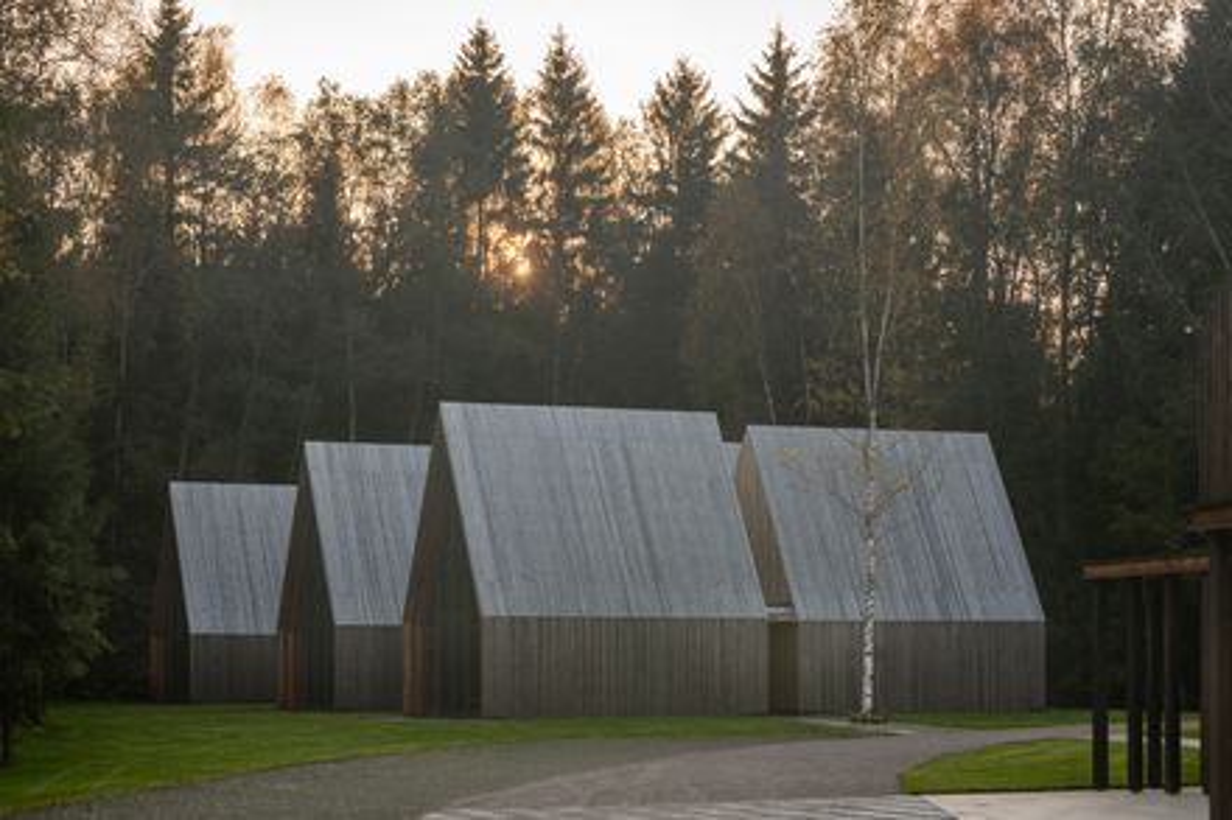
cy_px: 410
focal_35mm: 70
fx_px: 2395
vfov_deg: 19.4
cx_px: 616
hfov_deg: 28.9
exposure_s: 1/30
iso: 50
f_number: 8
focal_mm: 70
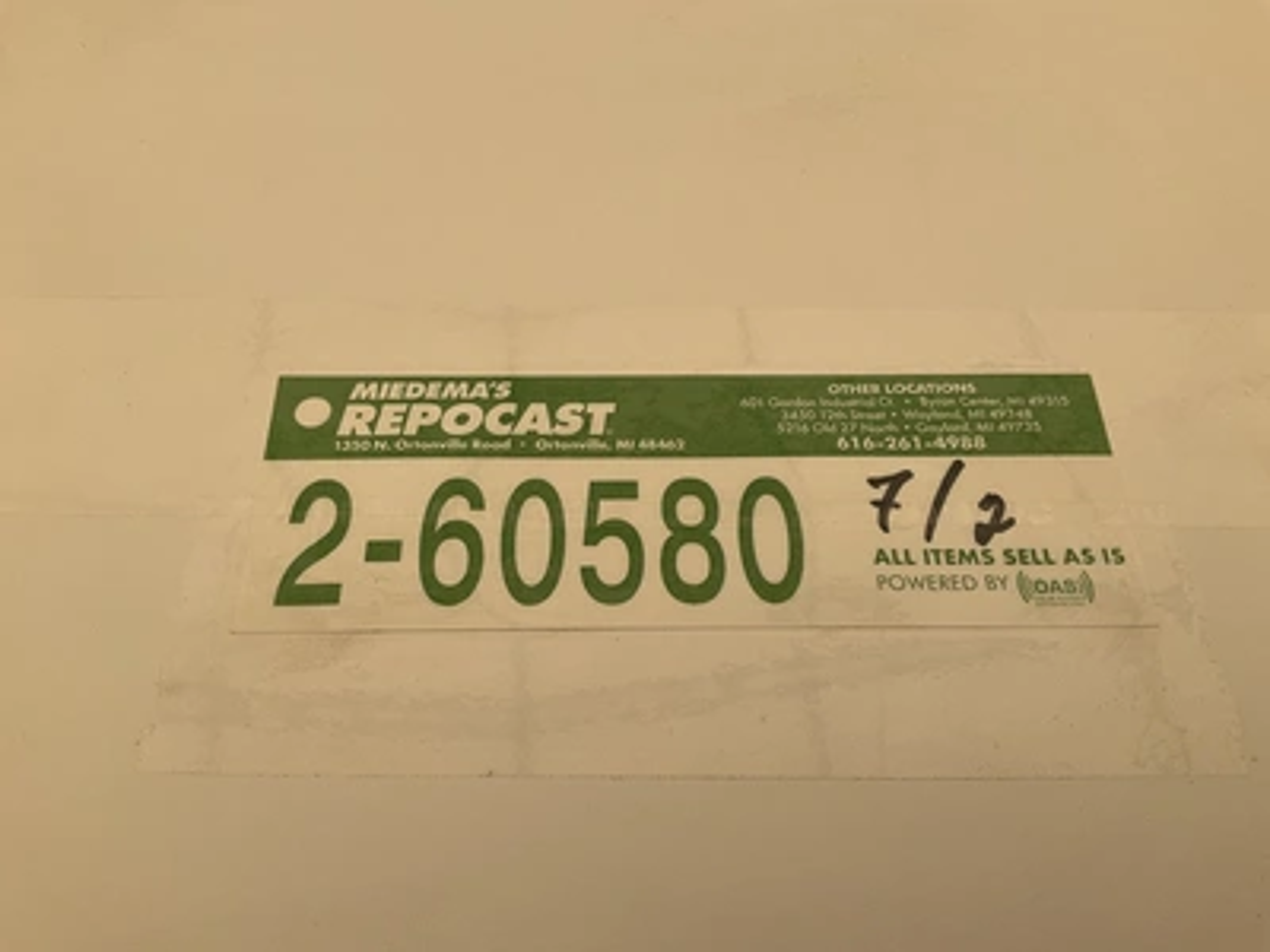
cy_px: 476
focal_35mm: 29
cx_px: 635
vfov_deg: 48.2
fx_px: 1064
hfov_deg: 61.7
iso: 25
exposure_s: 1/700
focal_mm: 3
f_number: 1.8
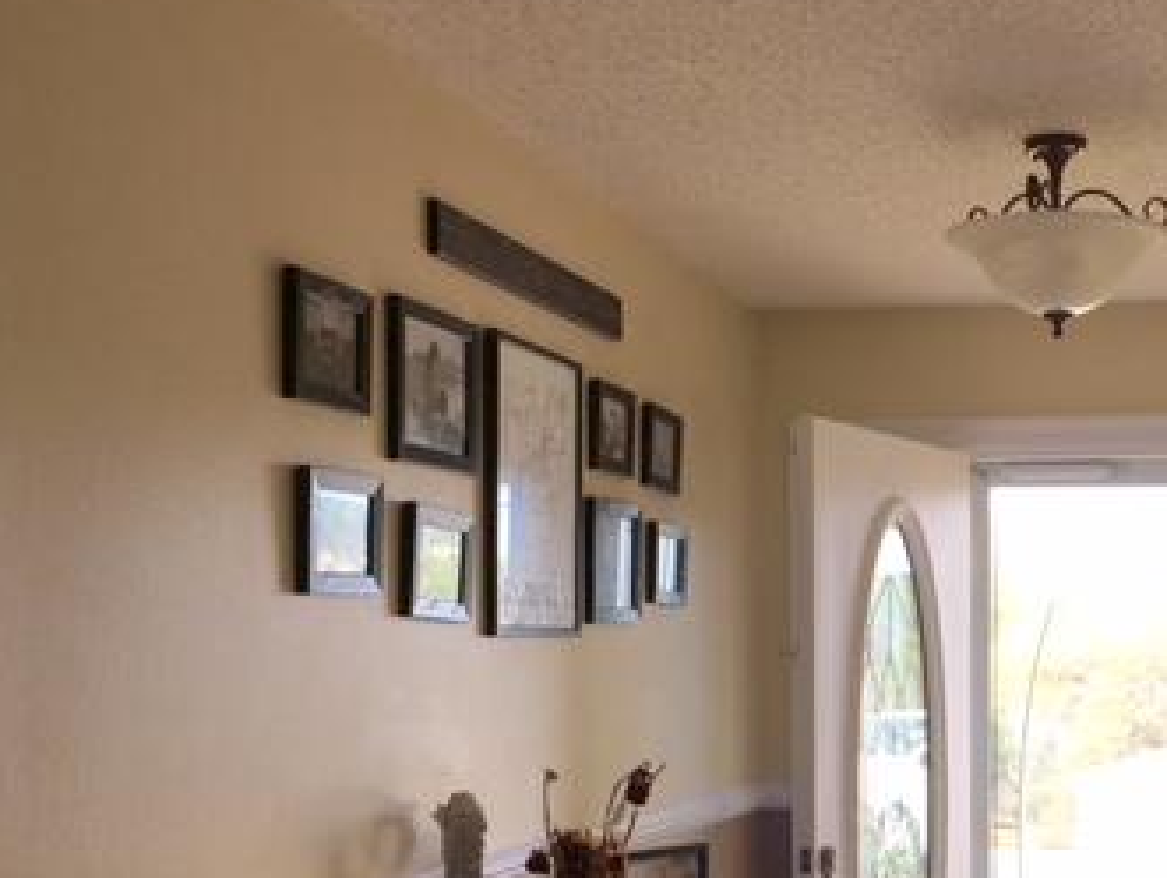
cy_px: 737
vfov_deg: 25.6
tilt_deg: -2.2
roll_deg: +0.3
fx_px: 1890
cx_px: 977
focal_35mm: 56
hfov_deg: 33.1
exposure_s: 1/120
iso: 25
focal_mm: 4.15
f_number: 2.2
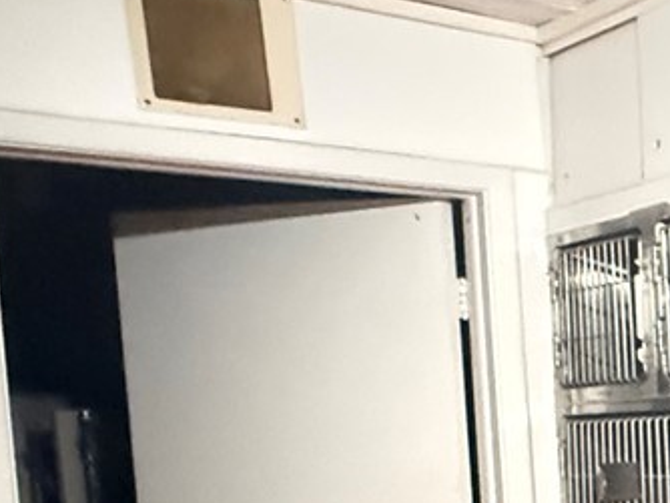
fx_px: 1298
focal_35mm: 67
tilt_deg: -4.1
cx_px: 1210
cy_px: 547
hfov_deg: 20.4
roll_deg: +0.1
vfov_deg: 20.9
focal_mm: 2.22
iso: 2500
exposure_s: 1/24
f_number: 2.2
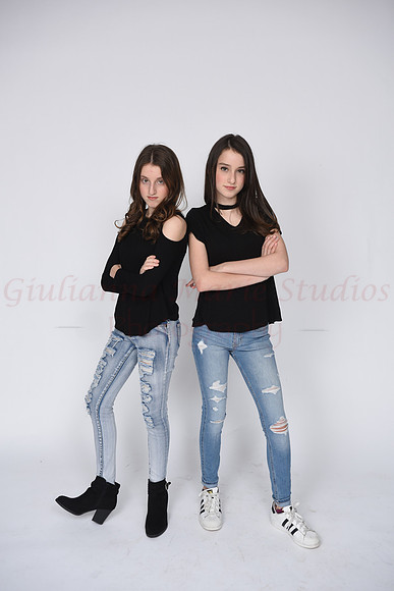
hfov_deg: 29.9
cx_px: 197
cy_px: 296
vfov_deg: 43.6
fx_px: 738
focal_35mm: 45
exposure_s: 1/160
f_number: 7.1
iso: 100
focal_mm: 45
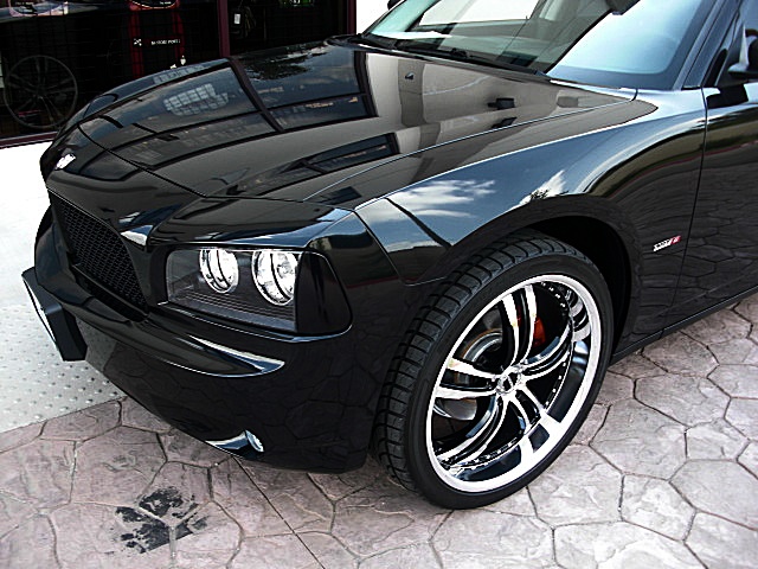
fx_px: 788
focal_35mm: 36
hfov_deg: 51.4
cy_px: 284
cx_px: 379
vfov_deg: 39.7
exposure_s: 1/60
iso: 50
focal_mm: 6.3
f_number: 2.8
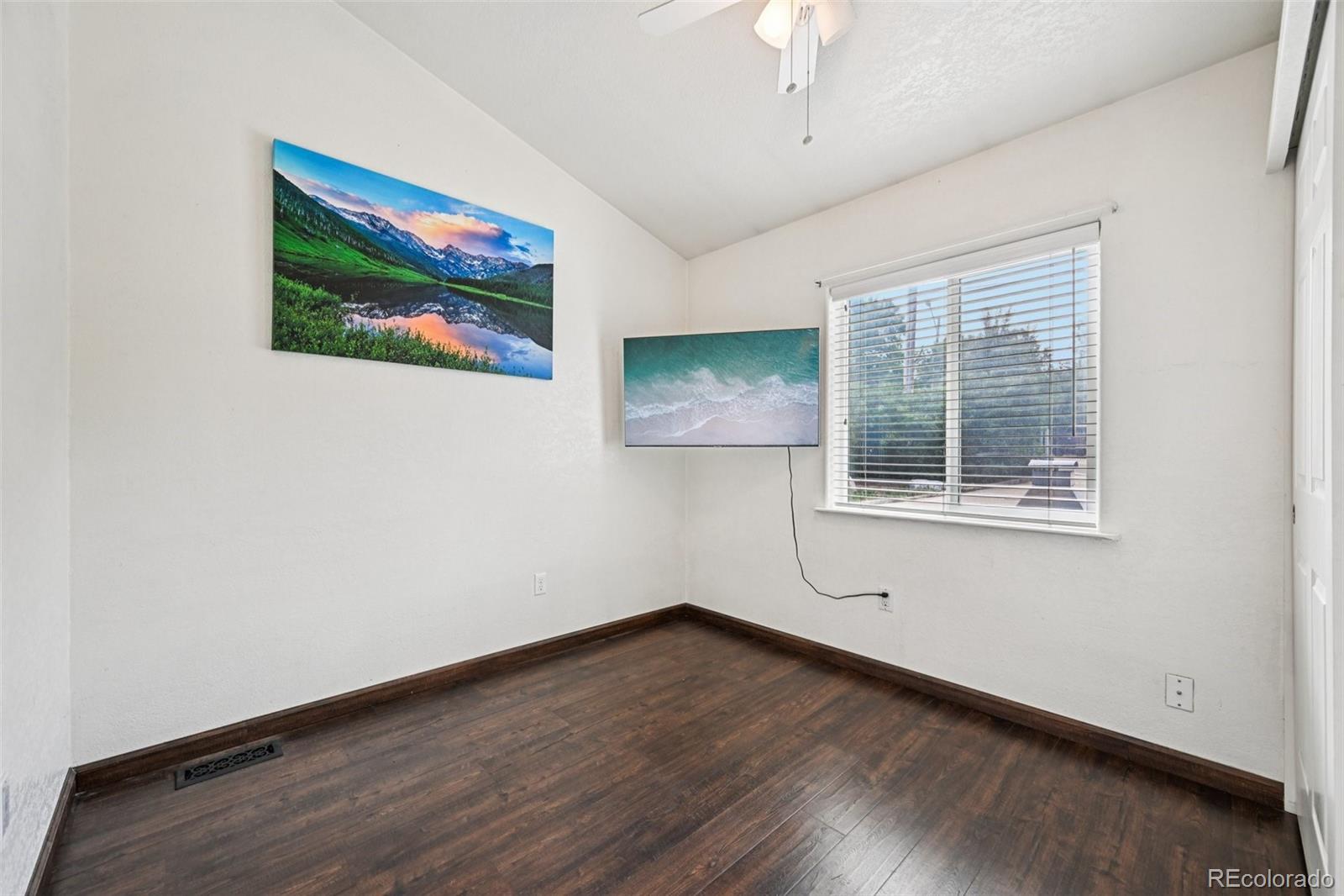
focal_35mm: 14
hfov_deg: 104.3
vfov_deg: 81.2
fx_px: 523
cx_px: 672
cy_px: 448
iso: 360
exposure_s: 1/15
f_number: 8
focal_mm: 14
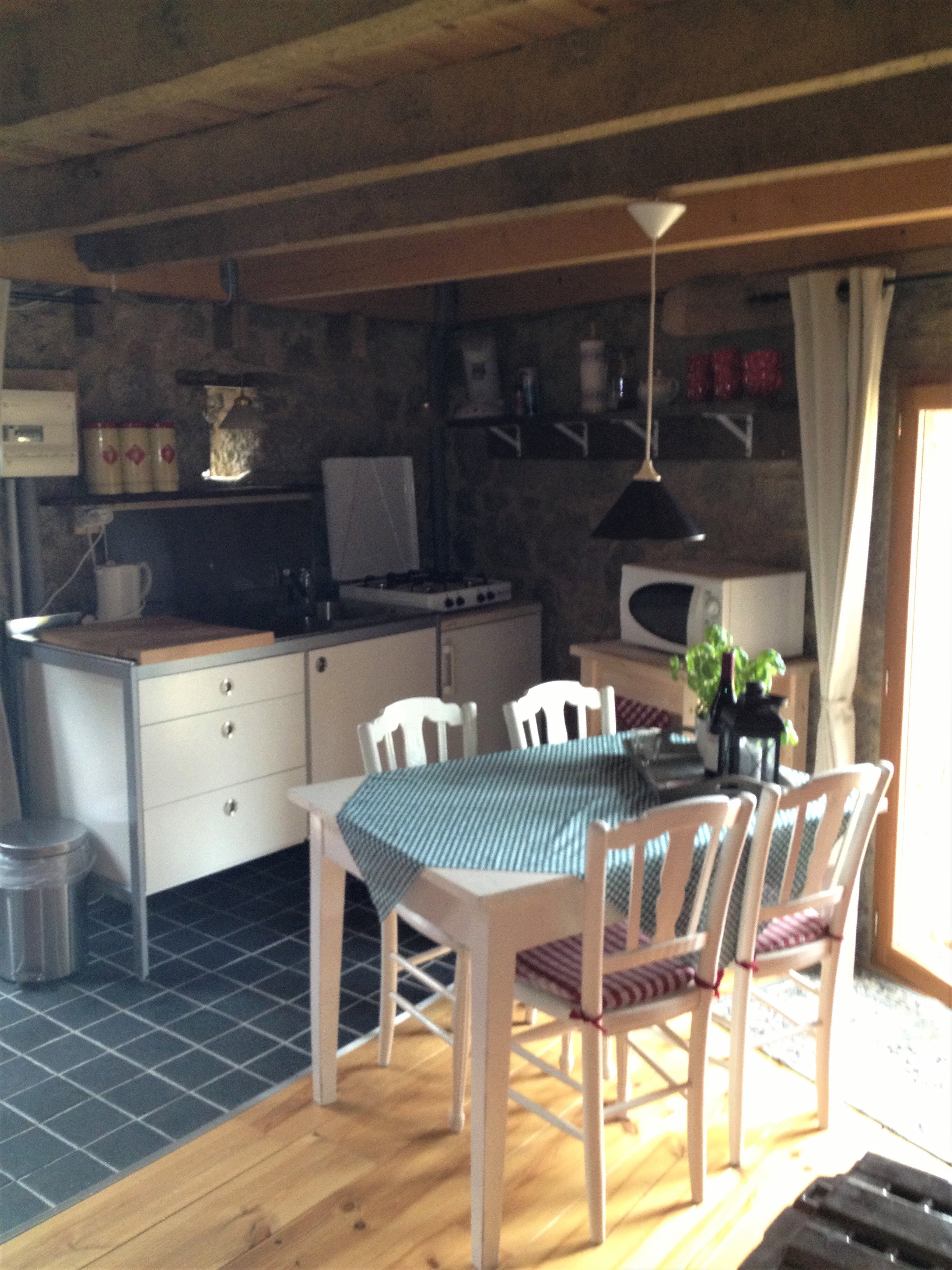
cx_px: 476
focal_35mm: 35
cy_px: 635
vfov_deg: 52.6
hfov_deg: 40.7
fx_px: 1283
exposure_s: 1/20
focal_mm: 4.28
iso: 160
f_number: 2.4
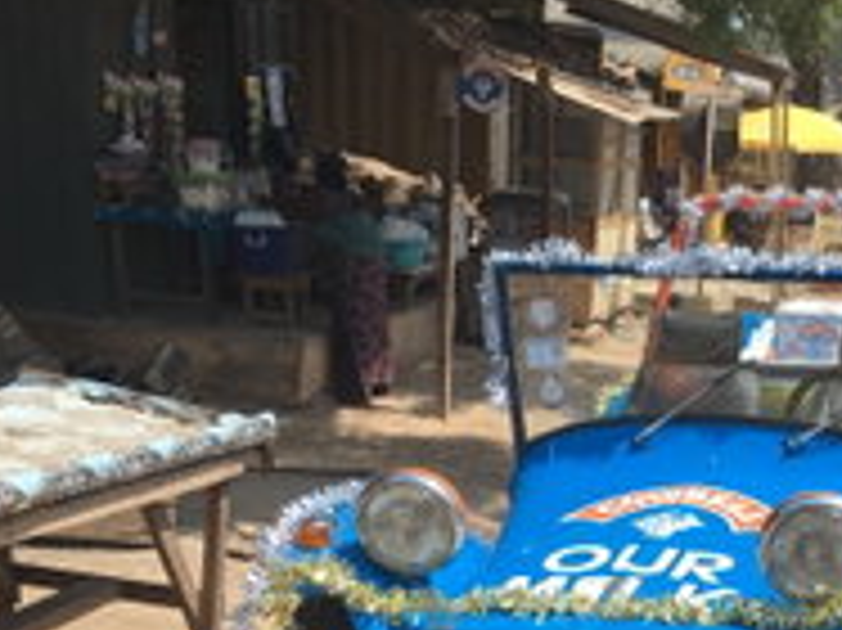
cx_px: 779
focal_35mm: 62
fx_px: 1507
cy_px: 544
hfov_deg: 29.7
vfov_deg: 23.1
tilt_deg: -17.9
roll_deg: -0.9
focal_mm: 4.15
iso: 25
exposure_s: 1/1350
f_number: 2.2
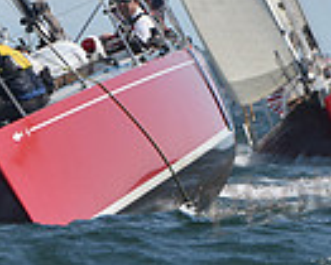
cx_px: 76
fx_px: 8147
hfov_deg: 2.3
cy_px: 77
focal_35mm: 831
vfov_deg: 1.9
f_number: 6.3
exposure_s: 1/1000
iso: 250
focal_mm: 200
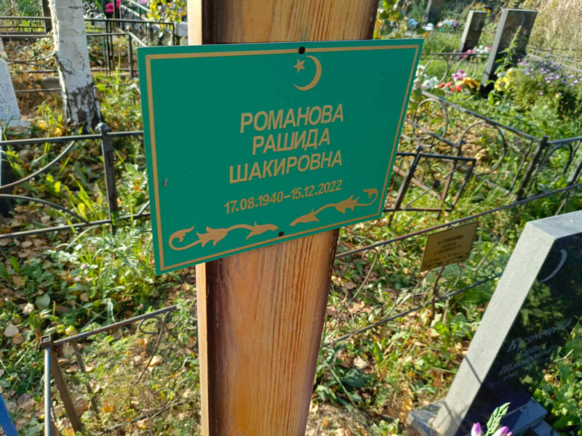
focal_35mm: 25
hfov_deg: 69.4
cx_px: 291
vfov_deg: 54.9
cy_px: 218
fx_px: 420
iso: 110
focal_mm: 4.76
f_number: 1.69
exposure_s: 1/226
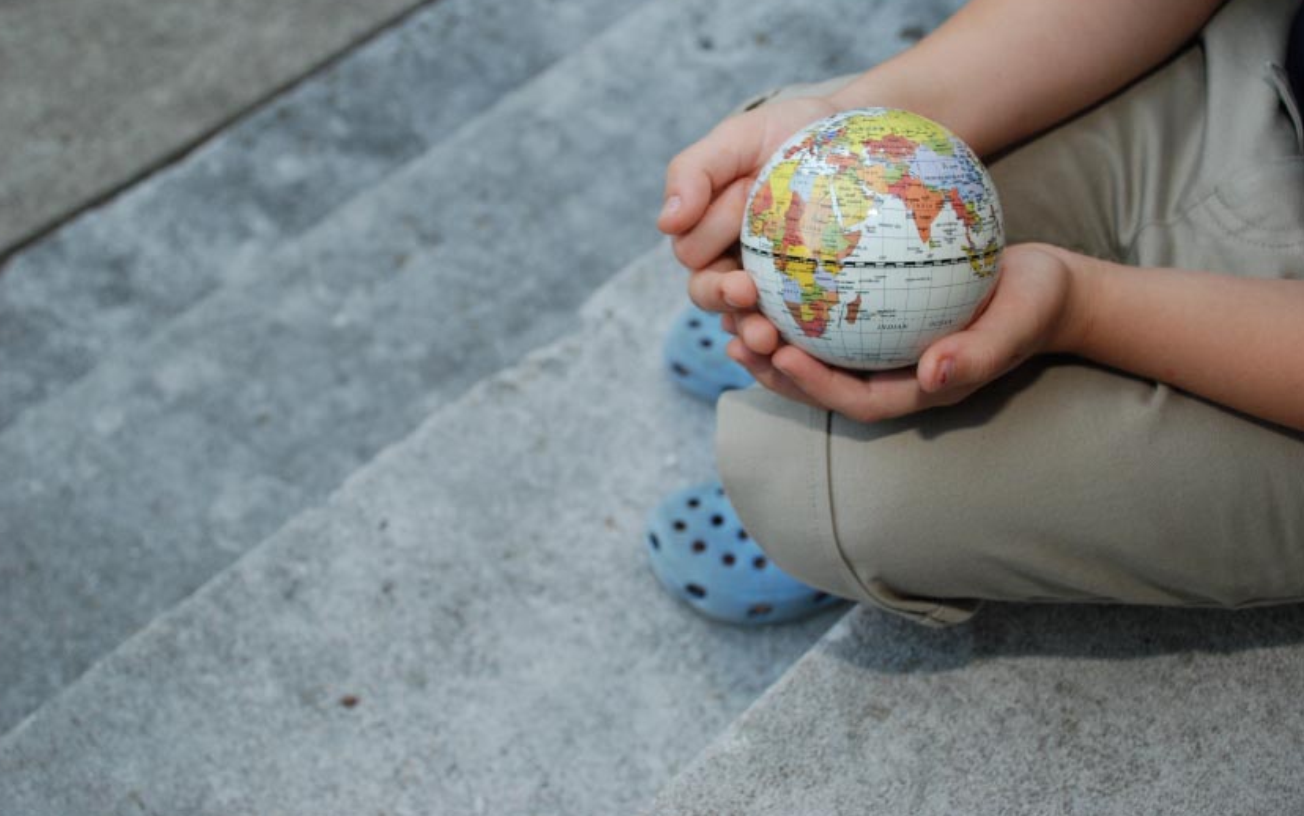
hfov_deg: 41.4
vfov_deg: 26.6
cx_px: 642
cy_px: 374
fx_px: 1725
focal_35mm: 49
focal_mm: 31
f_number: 4.2
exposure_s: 1/100
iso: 200
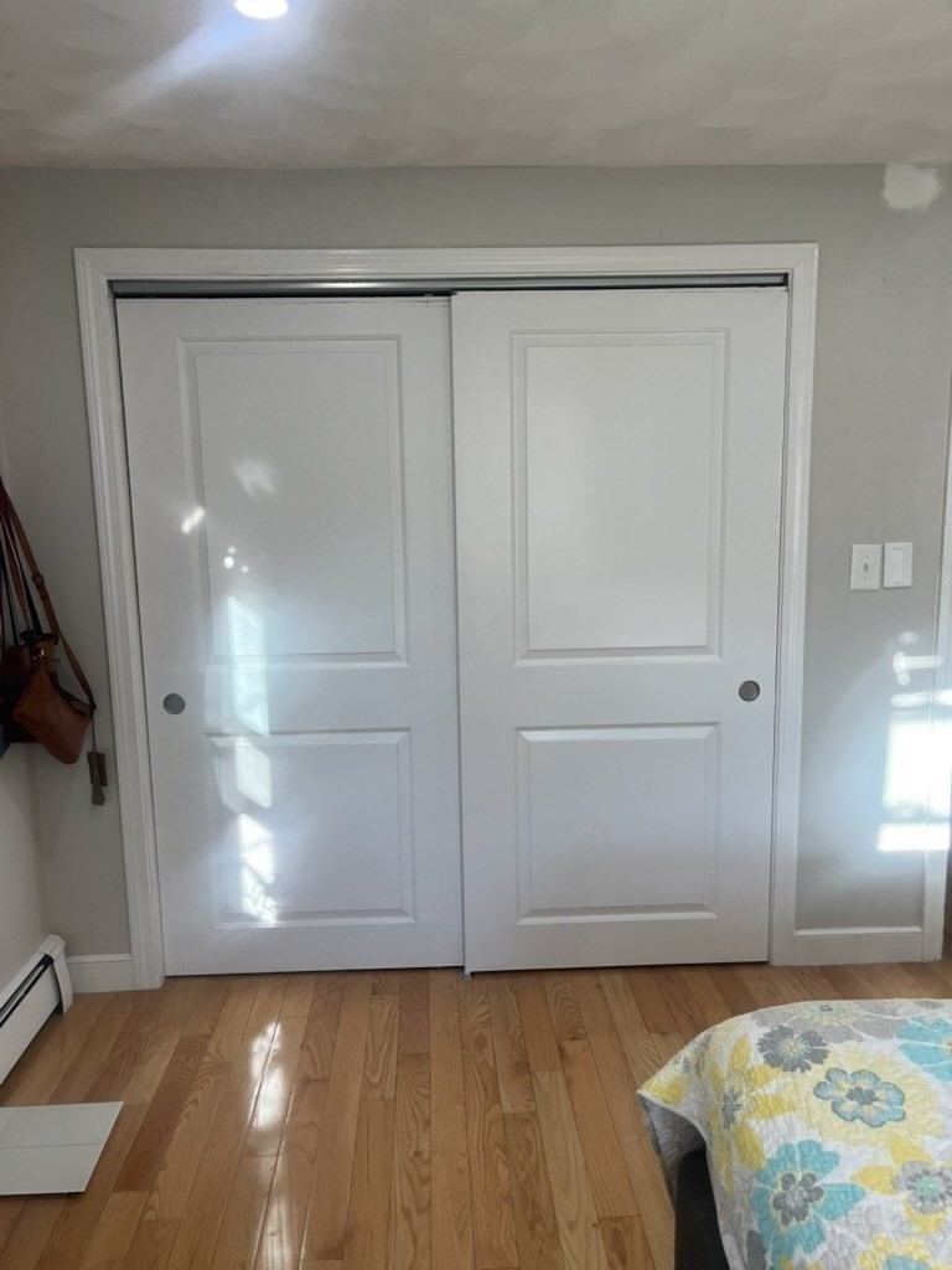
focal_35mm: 26
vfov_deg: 67.3
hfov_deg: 53.1
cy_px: 635
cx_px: 476
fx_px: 953
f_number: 1.6
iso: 64
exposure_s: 1/143
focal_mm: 5.1
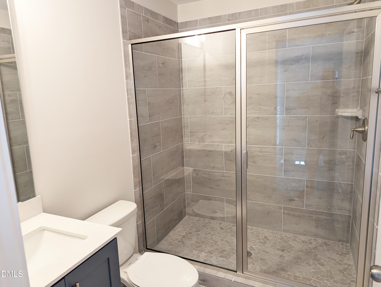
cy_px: 144
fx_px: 264
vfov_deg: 56.9
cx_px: 190
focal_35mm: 24
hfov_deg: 71.5
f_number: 1.85
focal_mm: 6.81
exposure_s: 1/24
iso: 52
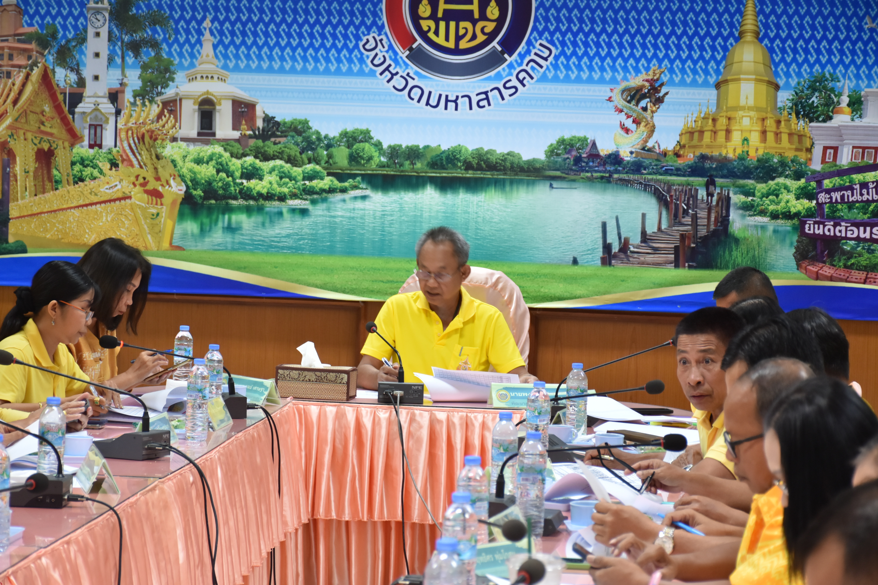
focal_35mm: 105
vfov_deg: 13.0
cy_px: 292
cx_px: 439
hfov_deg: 19.5
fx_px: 2561
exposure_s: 1/40
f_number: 5
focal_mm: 70
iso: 800
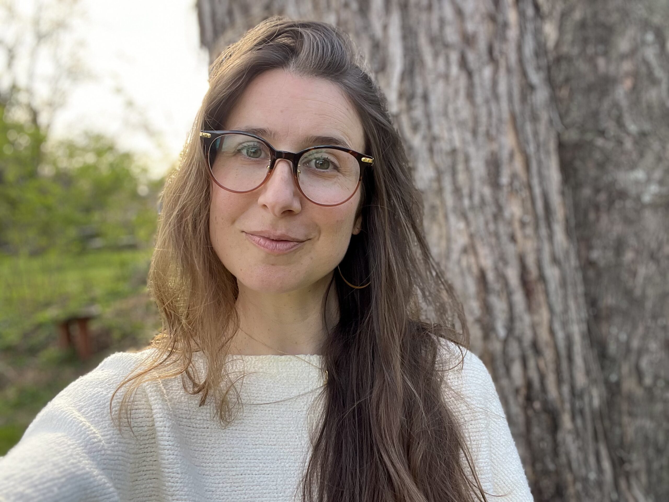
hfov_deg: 60.0
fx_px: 580
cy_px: 251
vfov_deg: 46.8
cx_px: 334
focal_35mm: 30
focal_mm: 2.71
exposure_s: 1/121
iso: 64
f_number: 2.2
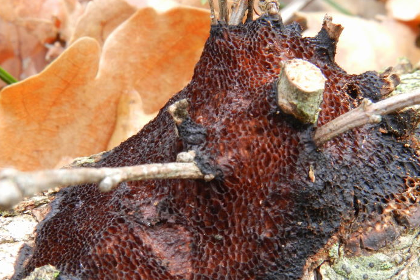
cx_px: 218
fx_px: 957
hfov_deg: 24.8
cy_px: 165
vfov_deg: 16.6
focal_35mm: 82
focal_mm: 12.1
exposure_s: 1/5
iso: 400
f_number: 8
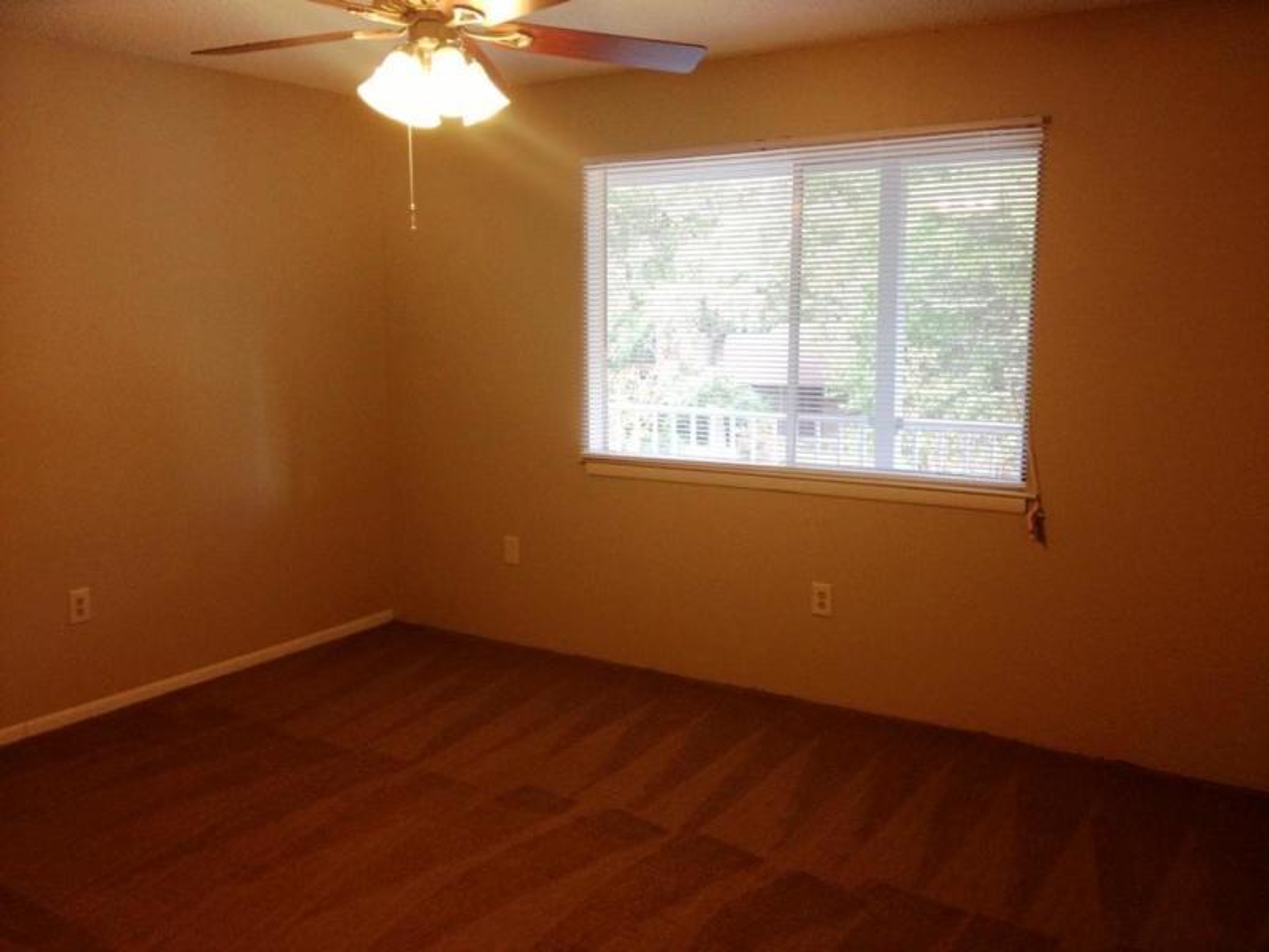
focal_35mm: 35
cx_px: 634
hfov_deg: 52.6
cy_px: 476
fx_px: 1283
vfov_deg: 40.7
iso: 100
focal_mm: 4.28
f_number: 2.4
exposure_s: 1/20
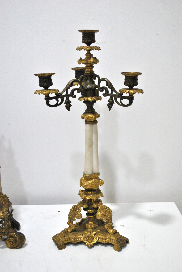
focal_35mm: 42
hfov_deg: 32.0
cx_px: 91
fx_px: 318
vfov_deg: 46.3
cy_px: 136
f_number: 4.5
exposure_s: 1/60
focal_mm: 28
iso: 400
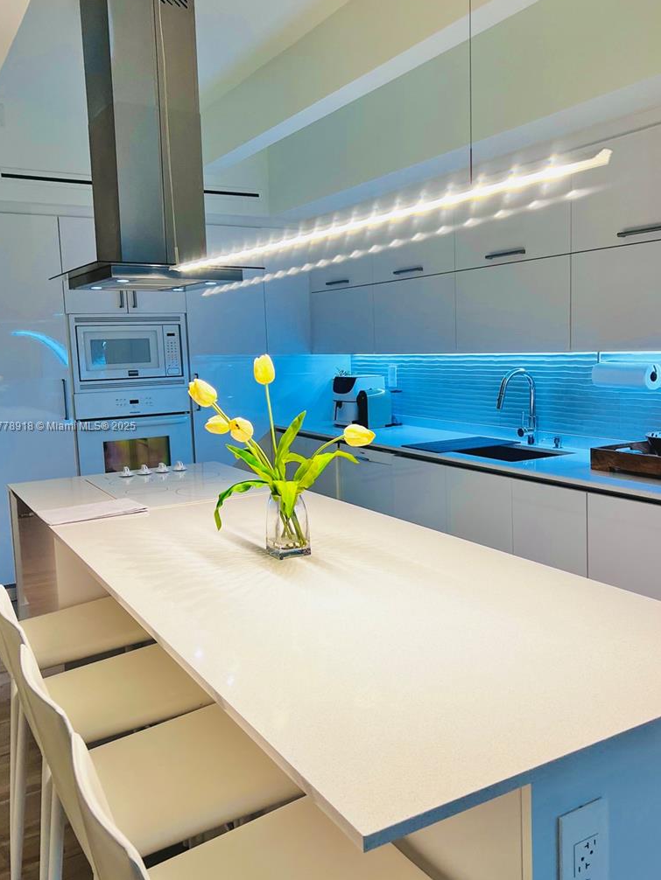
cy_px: 427
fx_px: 789
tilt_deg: -5.8
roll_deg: +1.1
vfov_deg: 58.3
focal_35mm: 31
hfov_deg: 45.4
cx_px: 369
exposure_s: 1/148
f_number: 1.5
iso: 64
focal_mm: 5.7
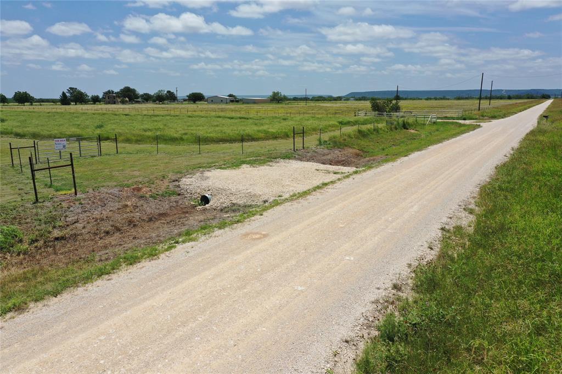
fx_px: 437
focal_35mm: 28
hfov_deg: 65.5
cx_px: 281
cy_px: 187
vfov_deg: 46.4
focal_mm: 10.26
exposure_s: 1/640
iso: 100
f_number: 6.3
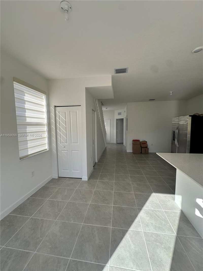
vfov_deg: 102.1
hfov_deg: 85.7
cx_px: 102
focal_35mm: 14
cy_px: 136
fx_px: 109
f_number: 2.2
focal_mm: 2.22
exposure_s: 1/99
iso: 40
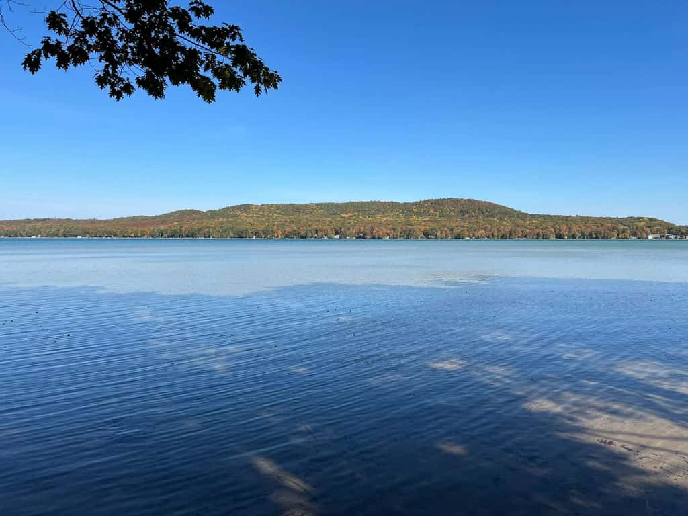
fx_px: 517
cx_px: 344
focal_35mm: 26
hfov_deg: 67.3
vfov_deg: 53.1
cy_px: 258
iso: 50
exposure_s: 1/5587
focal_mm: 5.7
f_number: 1.5
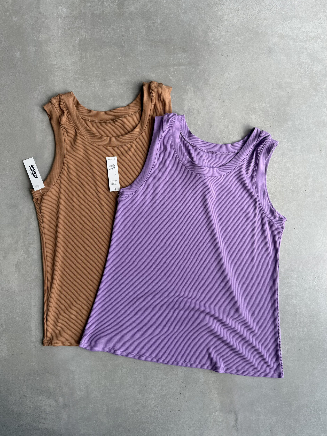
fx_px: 302
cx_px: 164
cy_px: 218
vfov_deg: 71.6
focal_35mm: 24
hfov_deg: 56.8
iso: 80
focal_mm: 6.76
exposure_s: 1/1230
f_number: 1.78
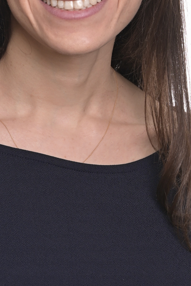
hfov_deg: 4.9
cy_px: 158
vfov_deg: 7.4
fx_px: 2213
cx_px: 36
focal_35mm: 278
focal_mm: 95
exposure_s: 1/125
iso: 125
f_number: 7.1
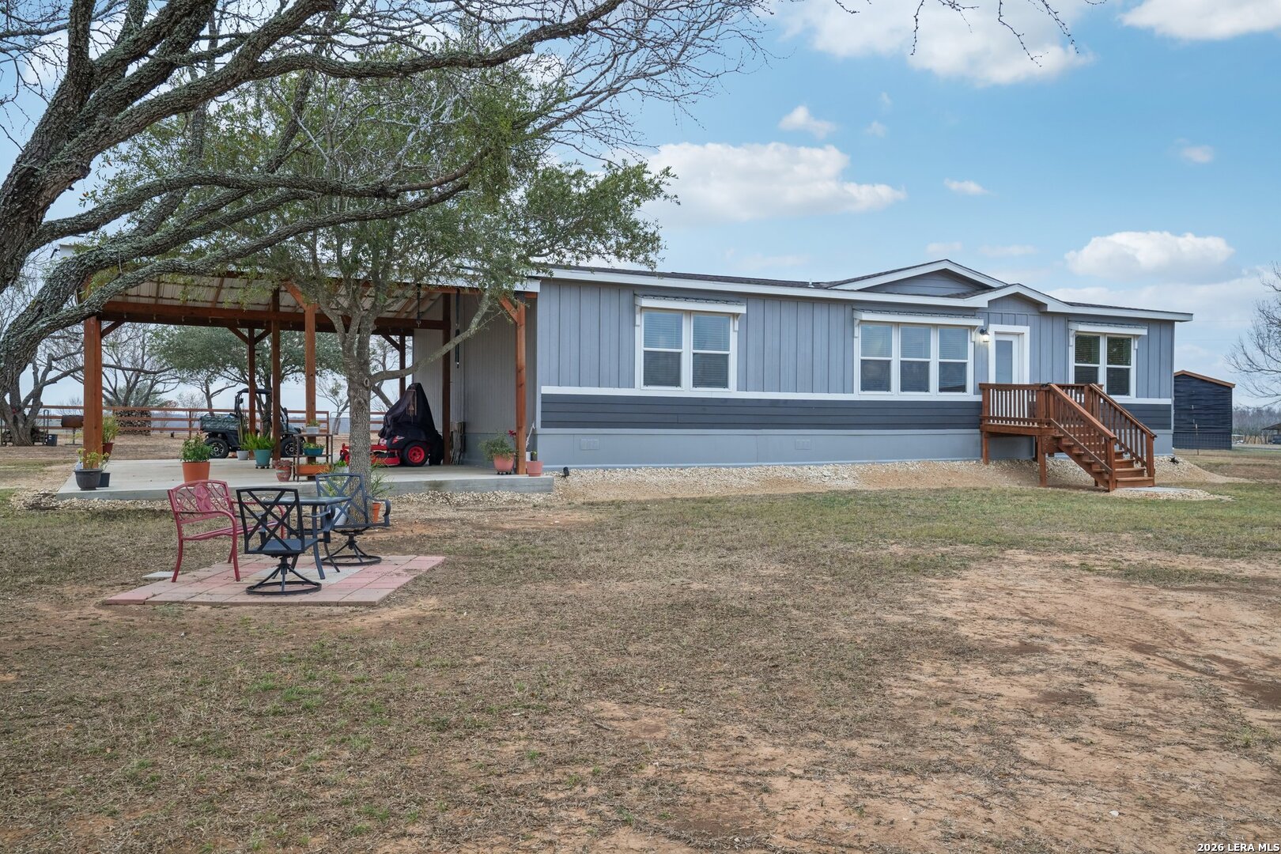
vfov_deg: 45.0
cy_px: 427
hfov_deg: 63.7
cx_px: 640
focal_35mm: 29
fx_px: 1032
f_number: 8
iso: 200
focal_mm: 29
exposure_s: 1/20
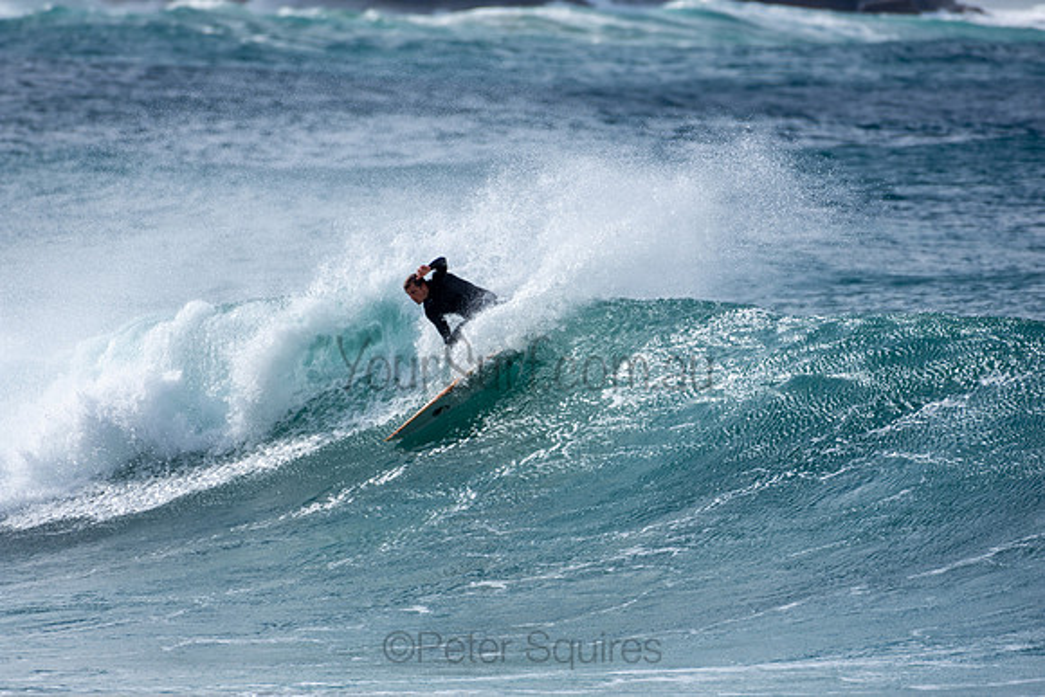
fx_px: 21775
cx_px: 522
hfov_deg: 2.7
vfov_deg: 1.8
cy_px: 348
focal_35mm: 750
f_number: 5.6
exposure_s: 1/800
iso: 110
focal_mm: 500
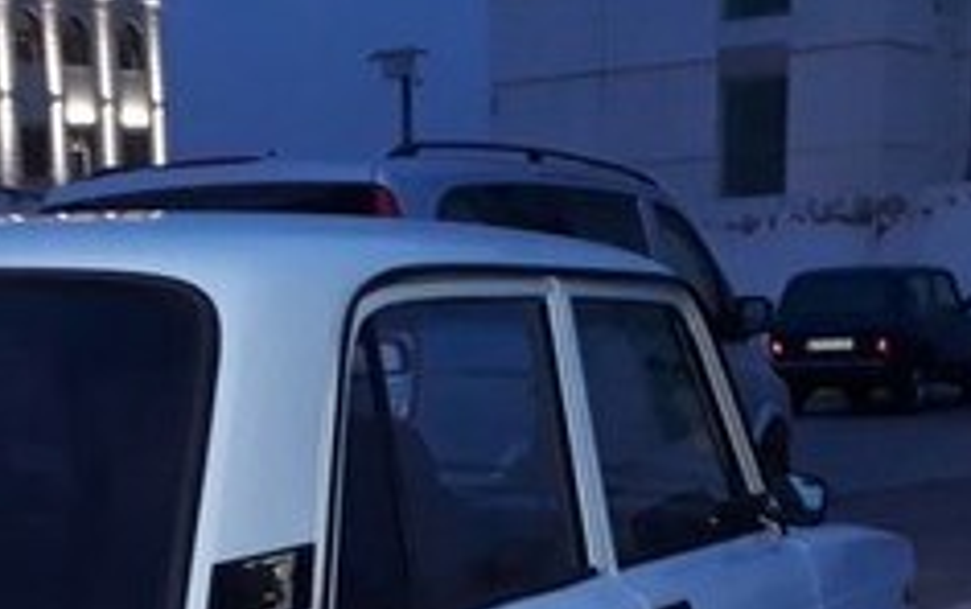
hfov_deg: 25.5
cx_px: 235
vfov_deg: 14.8
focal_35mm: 80
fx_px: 2119
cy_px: 1002
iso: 250
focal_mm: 3.6
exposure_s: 1/17
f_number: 1.9
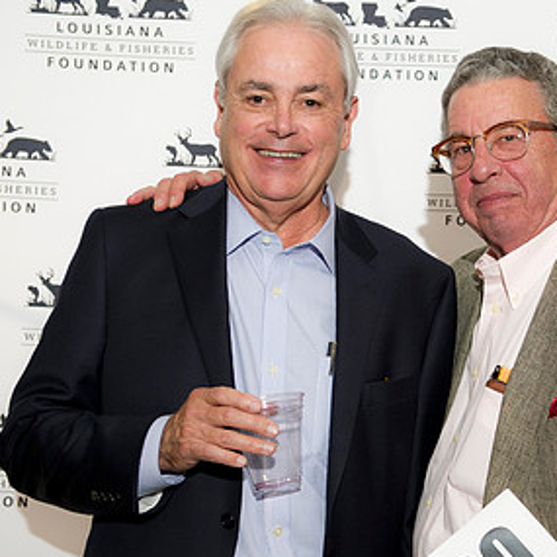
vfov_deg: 20.9
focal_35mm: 83
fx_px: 1511
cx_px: 457
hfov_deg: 20.6
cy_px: 297
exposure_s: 1/125
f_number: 3.5
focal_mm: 48
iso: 800
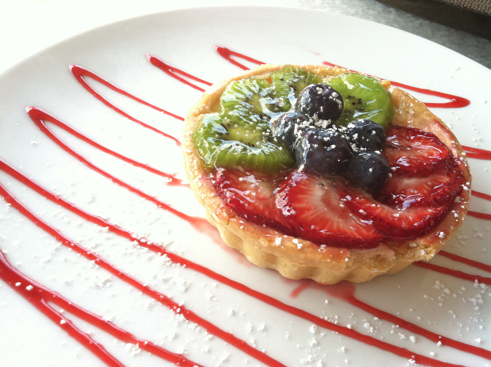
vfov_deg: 40.6
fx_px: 496
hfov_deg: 52.7
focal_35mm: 35
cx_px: 246
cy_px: 184
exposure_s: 1/60
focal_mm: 3.85
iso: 100
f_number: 2.8
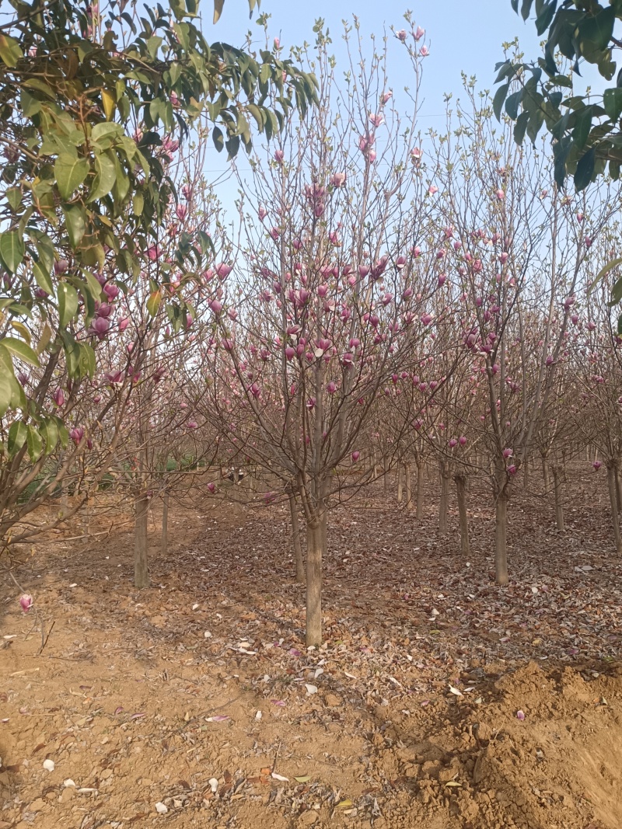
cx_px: 311
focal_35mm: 27
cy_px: 414
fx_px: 647
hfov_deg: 51.3
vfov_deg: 65.3
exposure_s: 1/132
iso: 100
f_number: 1.9
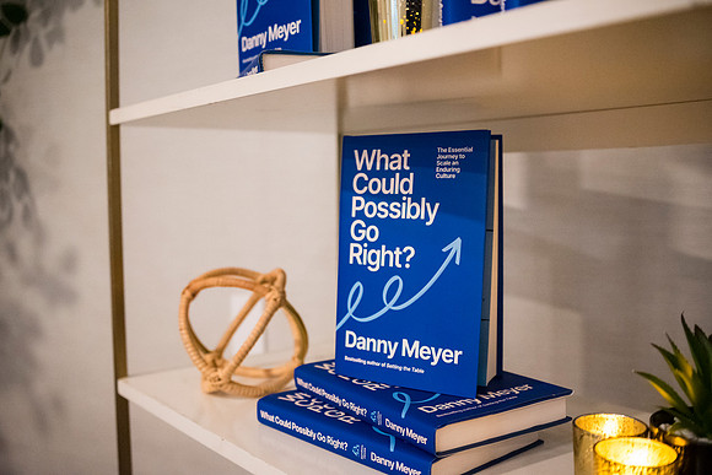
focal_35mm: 35
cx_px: 356
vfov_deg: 37.9
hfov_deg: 54.4
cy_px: 238
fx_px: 692
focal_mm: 35
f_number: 2.8
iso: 6400
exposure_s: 1/200
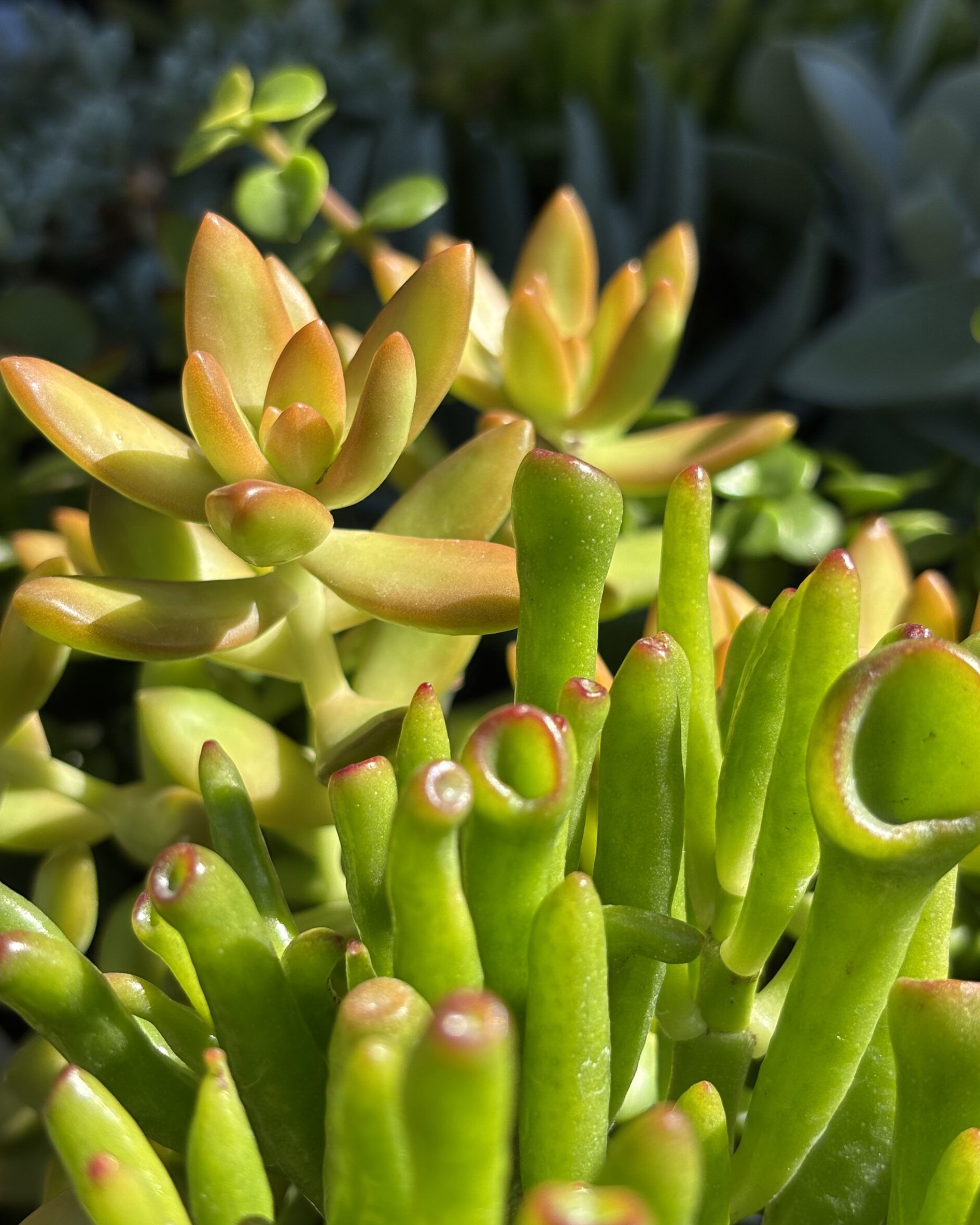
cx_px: 495
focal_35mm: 55
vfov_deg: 34.1
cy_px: 599
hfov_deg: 27.6
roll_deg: -3.6
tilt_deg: -24.1
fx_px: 1994
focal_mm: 5.96
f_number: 1.6
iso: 32
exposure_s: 1/1220
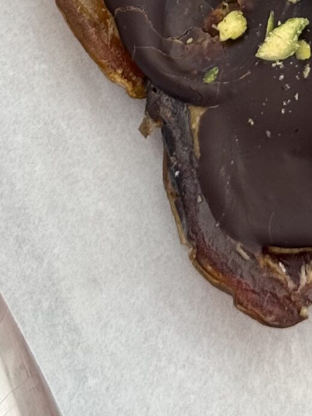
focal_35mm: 179
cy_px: -353
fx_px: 2150
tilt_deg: -72.2
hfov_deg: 8.2
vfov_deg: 10.3
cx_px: 416
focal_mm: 6.76
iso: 100
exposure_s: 1/105
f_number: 1.78
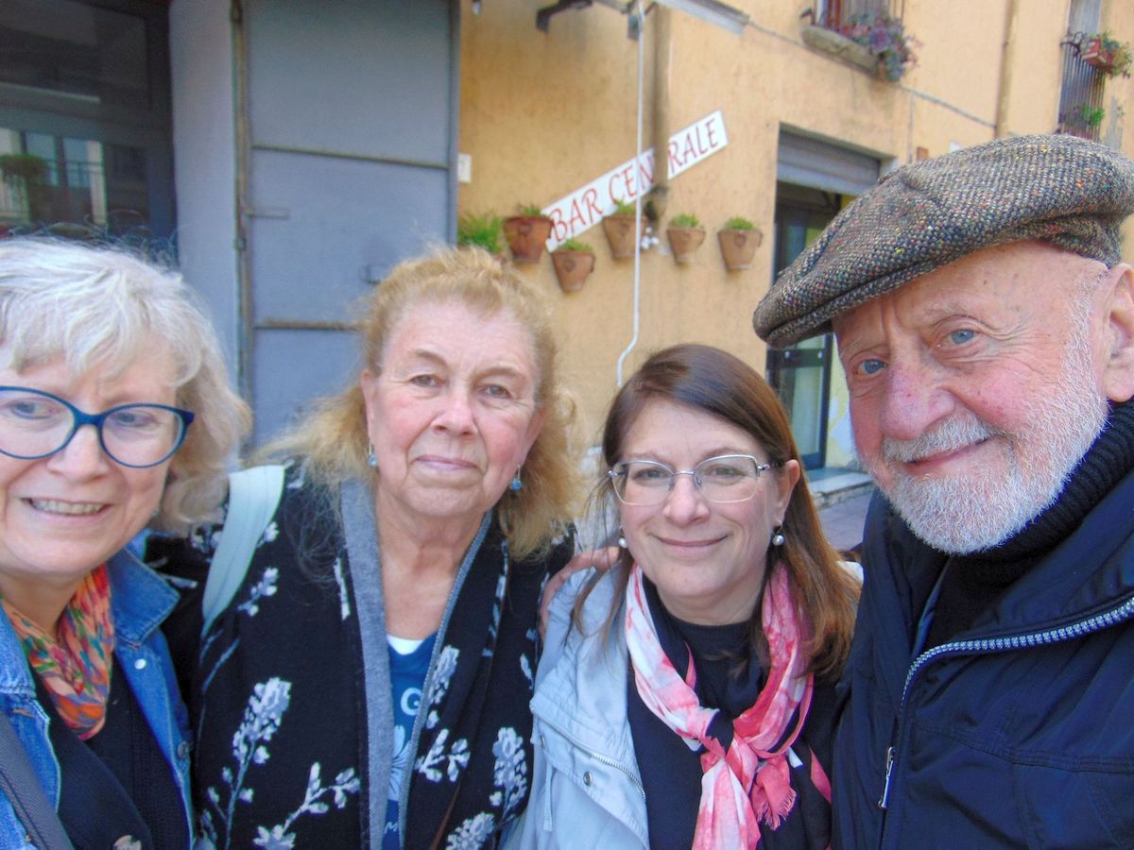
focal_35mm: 25
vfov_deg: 54.9
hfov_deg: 69.4
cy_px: 425
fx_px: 819
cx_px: 567
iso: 80
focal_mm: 4.5
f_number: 3
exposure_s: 1/80
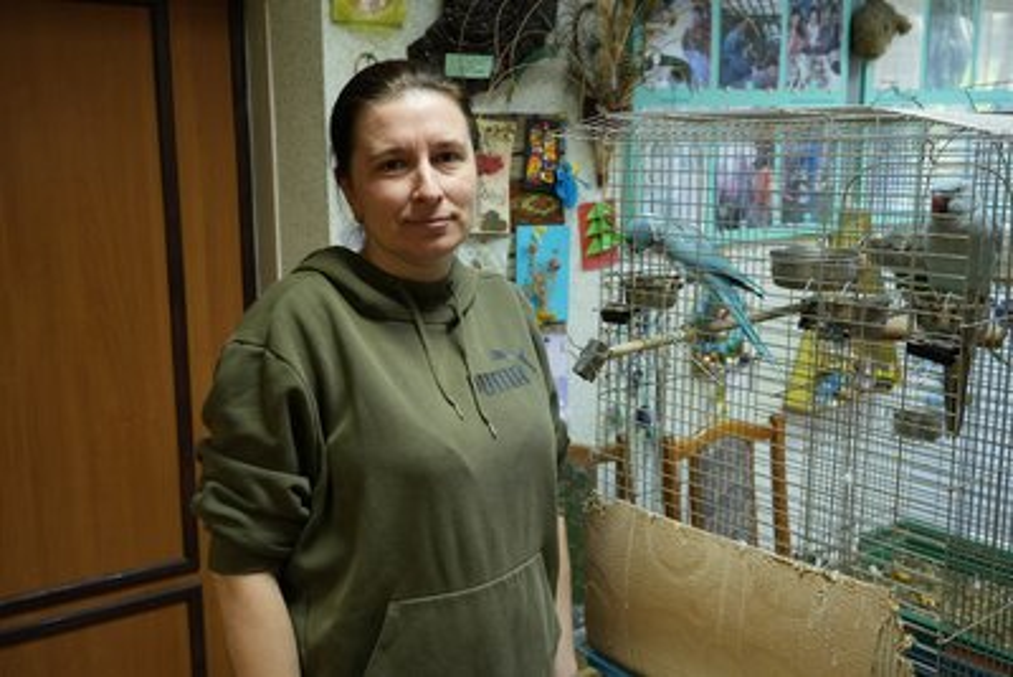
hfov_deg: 54.4
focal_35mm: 35
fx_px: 985
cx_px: 506
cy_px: 338
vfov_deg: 37.9
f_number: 5
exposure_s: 1/60
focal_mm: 35
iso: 2000
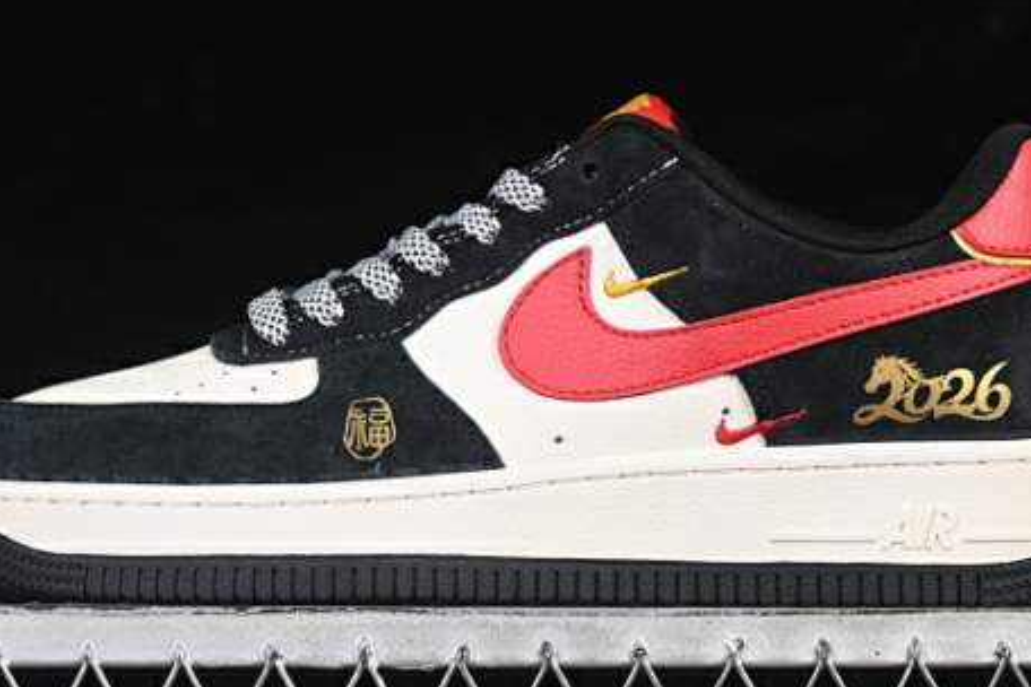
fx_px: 3436
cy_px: 267
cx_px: 534
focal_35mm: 120
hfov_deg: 17.1
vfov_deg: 11.4
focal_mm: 50
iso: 160
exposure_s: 1/60
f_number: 6.3
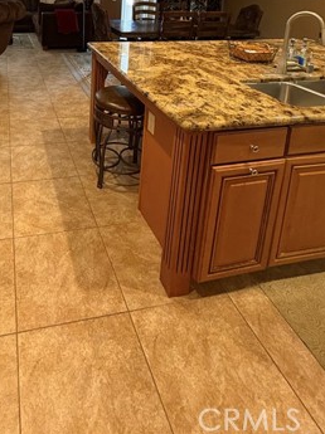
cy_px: 35
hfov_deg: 50.0
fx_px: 326
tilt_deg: -8.6
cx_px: 68
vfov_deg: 56.9
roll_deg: -1.3
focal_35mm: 26
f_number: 2.2
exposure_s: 1/60
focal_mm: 2.22
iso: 500
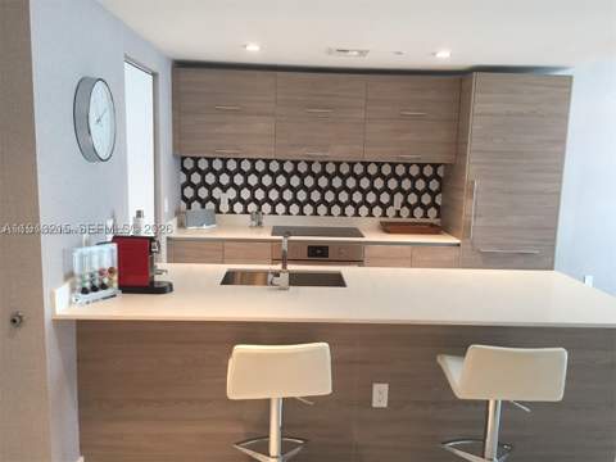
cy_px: 231
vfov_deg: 48.2
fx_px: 516
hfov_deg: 61.7
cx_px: 308
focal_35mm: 29
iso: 125
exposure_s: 1/30
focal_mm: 4.15
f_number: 2.2
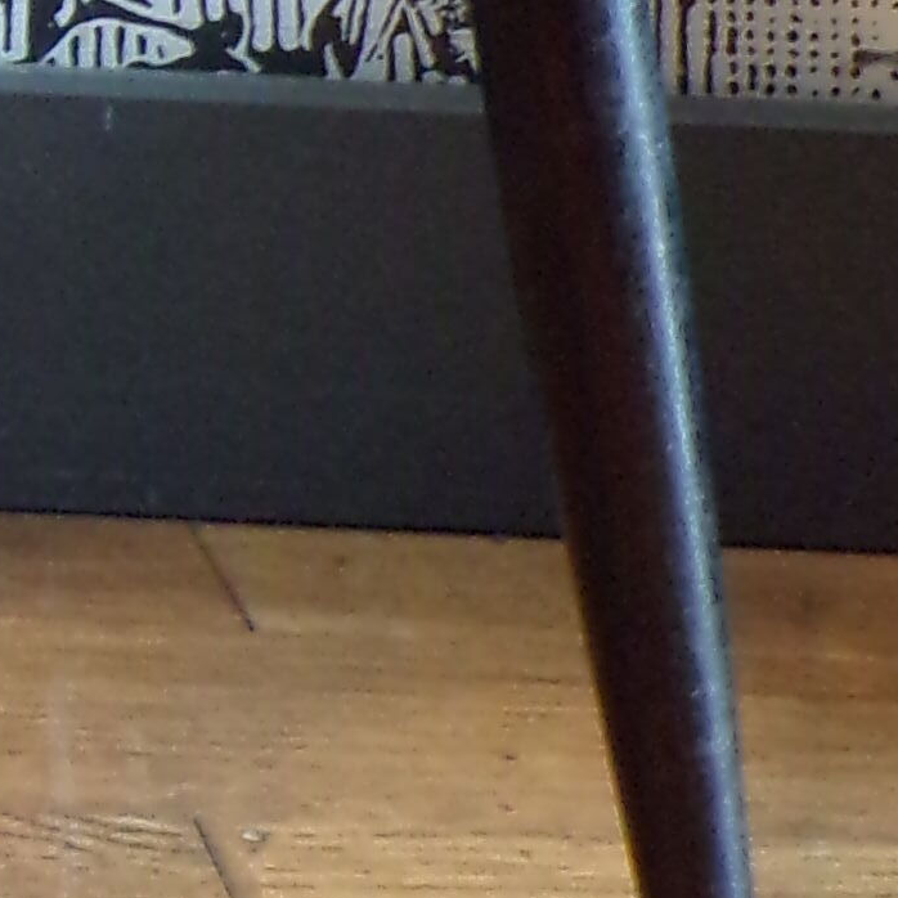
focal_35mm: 140
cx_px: -636
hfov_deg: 11.7
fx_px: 4109
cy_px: -576
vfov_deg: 11.8
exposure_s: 1/17
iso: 352
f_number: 3
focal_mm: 4.3
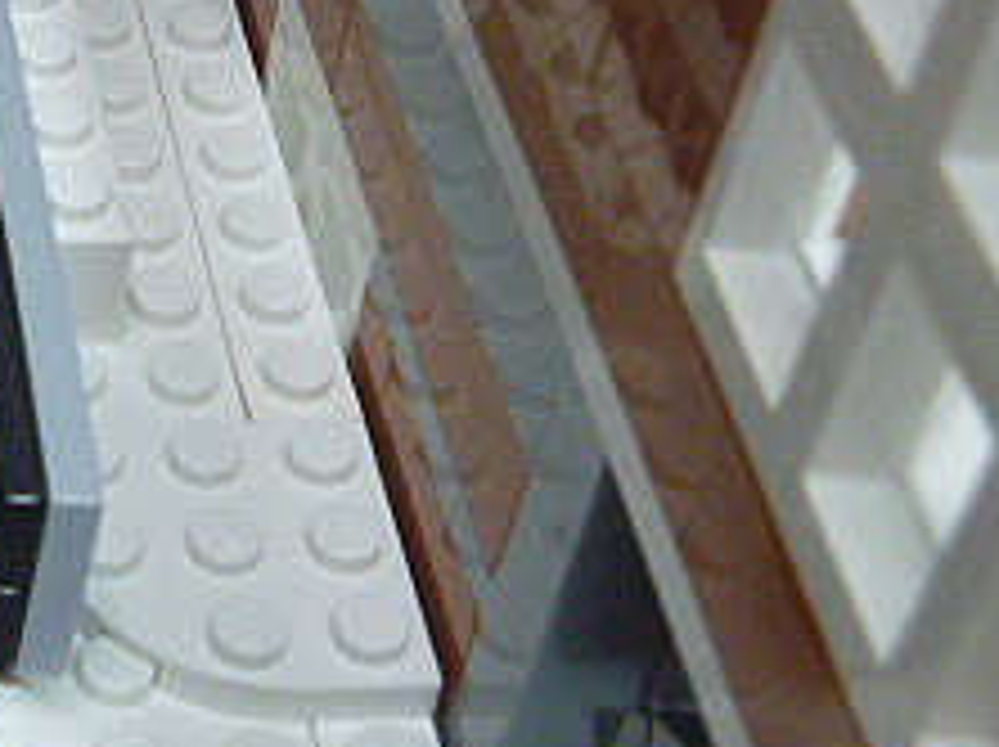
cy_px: 274
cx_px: -212
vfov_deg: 14.6
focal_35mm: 101
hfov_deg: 18.4
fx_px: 2912
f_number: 3.5
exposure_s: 1/25
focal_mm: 6.3
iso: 400
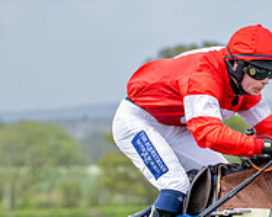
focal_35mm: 407
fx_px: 3271
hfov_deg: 4.8
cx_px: 247
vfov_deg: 3.8
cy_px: 365
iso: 400
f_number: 4
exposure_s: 1/1000
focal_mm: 105
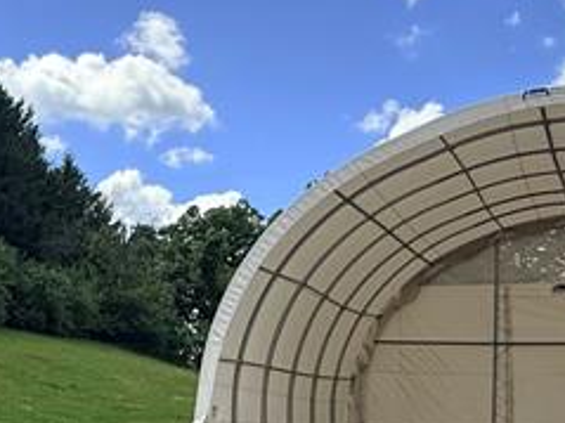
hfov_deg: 29.2
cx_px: -52
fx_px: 979
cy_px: 359
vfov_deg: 23.9
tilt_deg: +4.9
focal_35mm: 60
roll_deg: -0.4
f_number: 2.2
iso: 64
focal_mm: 2.22
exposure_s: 1/1848
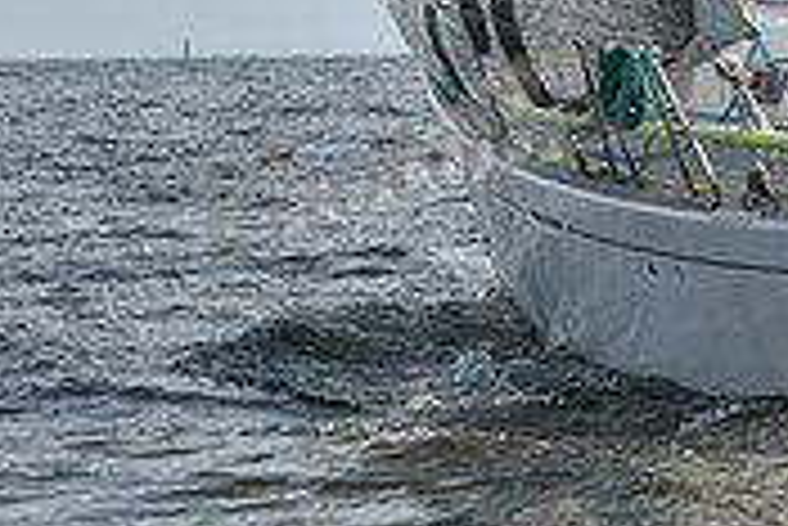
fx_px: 8850
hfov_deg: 5.1
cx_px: 1067
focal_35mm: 404
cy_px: -160
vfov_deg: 3.4
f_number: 8
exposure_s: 1/1250
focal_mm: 122
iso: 250
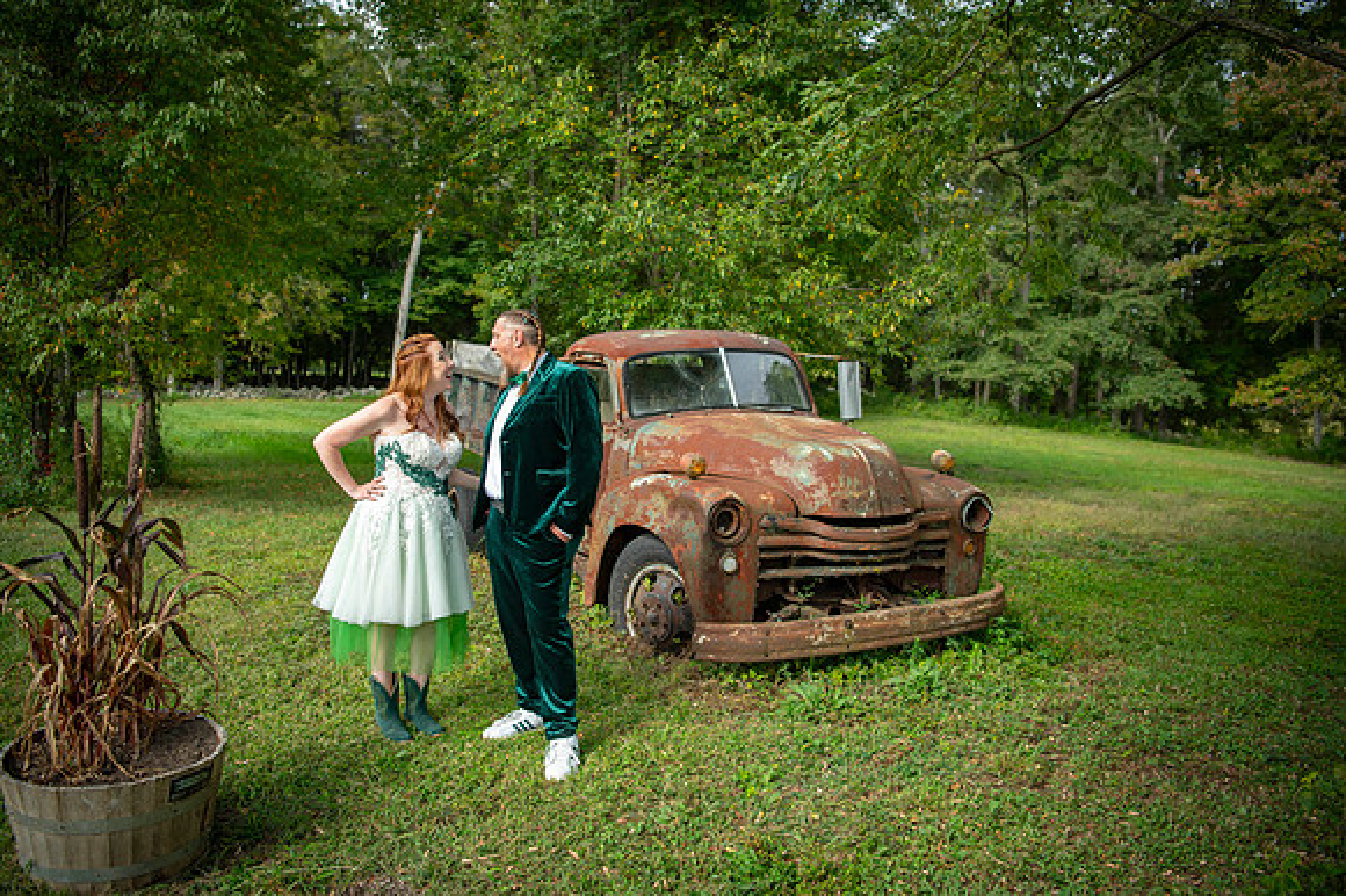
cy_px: 448
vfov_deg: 44.0
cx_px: 673
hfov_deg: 62.6
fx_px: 1108
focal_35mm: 30
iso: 400
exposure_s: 1/800
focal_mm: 29
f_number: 2.8
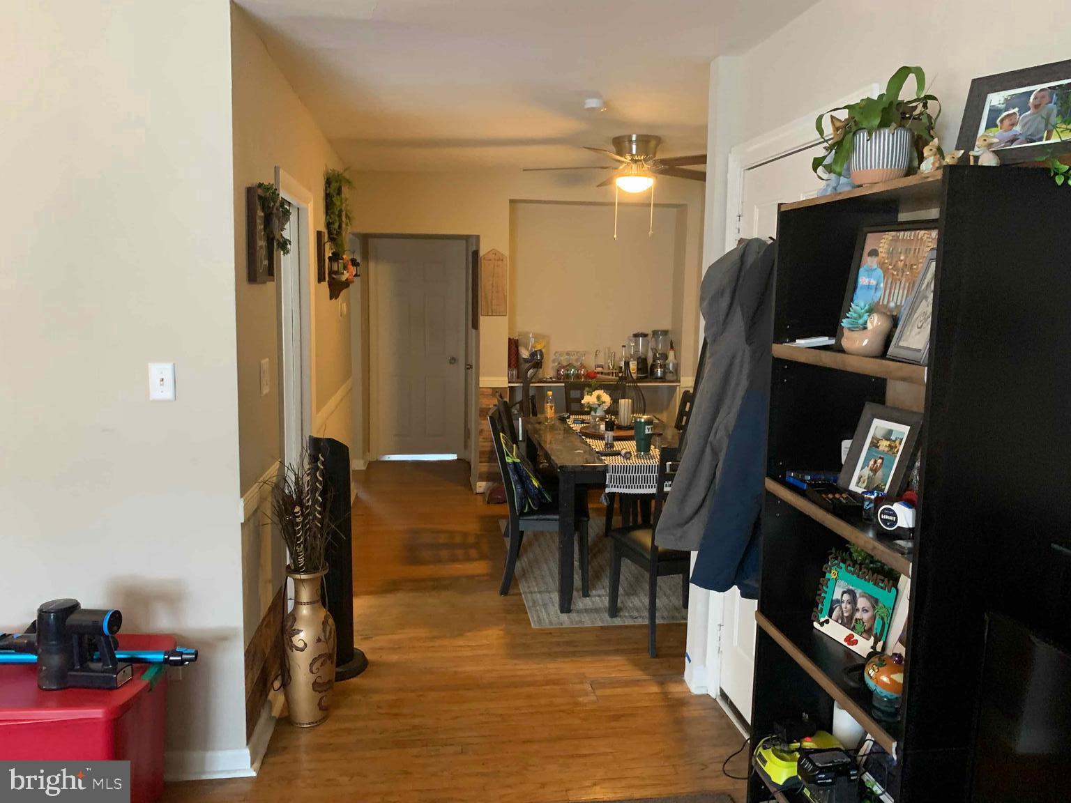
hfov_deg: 67.3
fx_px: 804
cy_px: 402
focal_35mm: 26
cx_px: 536
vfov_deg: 53.1
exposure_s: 1/30
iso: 500
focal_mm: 4.25
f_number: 1.8
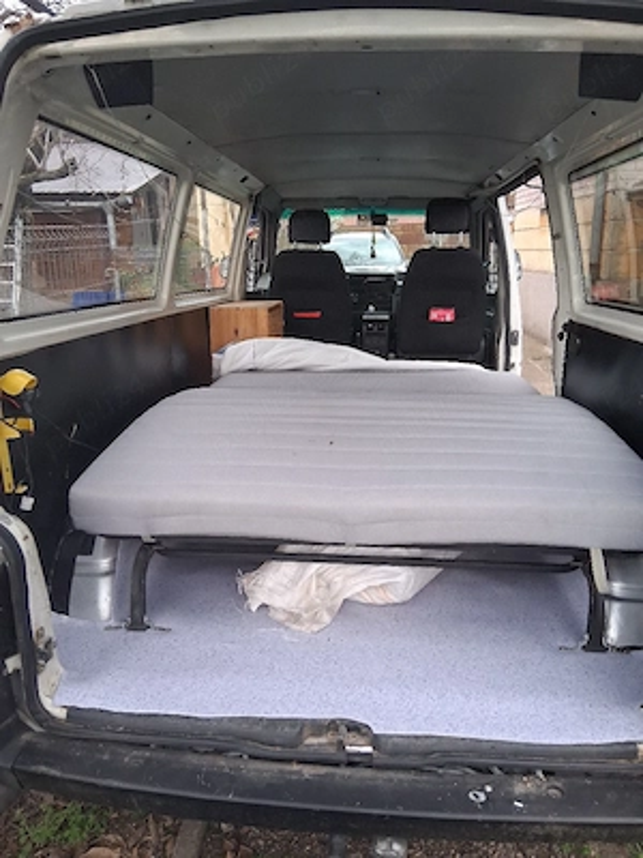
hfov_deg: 53.1
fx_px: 644
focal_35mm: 26
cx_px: 322
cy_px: 429
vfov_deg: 67.3
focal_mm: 3.98
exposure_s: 1/120
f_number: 1.8
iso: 320
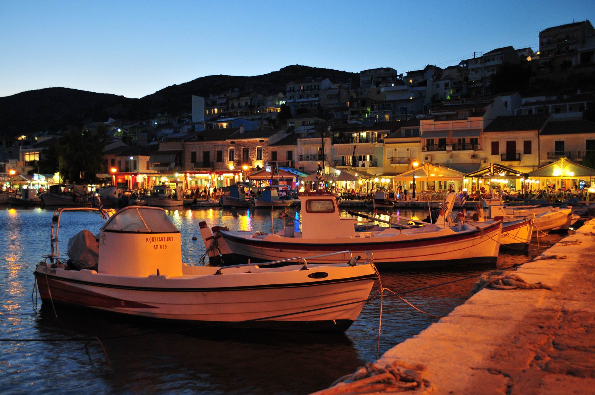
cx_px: 298
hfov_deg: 53.2
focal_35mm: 36
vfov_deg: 36.8
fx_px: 594
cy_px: 198
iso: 800
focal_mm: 24
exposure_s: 1/6
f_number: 4
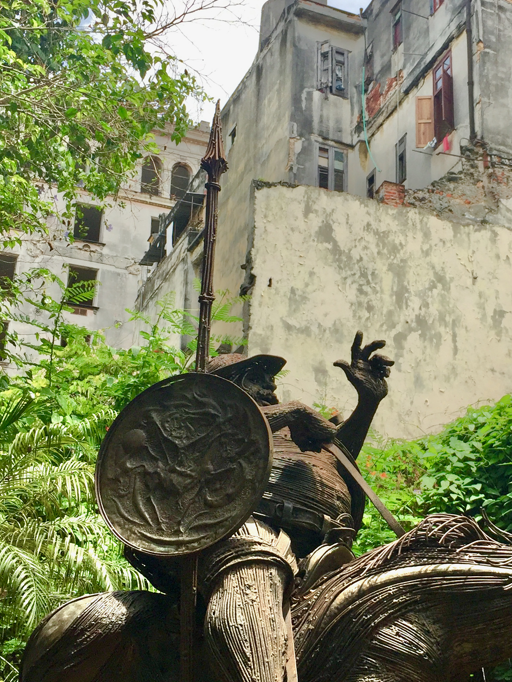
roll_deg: +0.7
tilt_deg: +22.2
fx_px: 1065
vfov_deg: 35.5
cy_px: 361
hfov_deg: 26.6
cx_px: 394
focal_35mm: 54
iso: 32
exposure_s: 1/1364
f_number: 2.2
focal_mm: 4.15
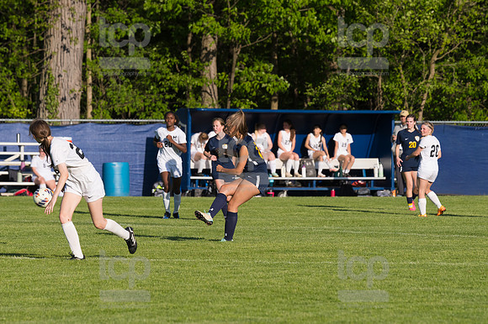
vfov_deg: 4.6
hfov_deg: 6.9
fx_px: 4064
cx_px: 244
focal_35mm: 300
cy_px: 162
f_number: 5.6
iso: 250
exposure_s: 1/1600
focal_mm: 200
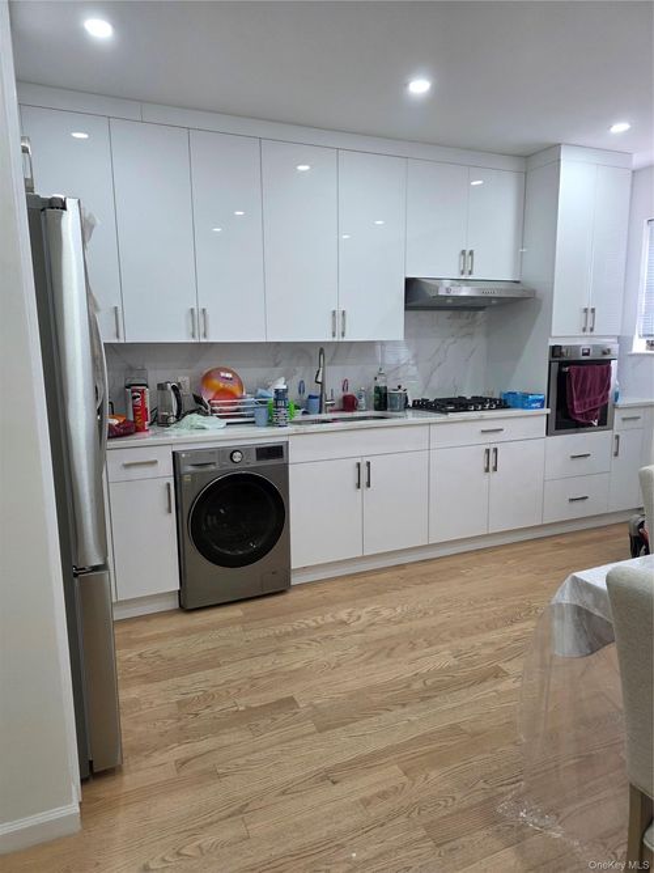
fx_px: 580
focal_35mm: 23
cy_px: 436
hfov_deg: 58.9
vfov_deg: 73.9
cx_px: 327
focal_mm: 6.3
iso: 160
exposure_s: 1/120
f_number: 1.7
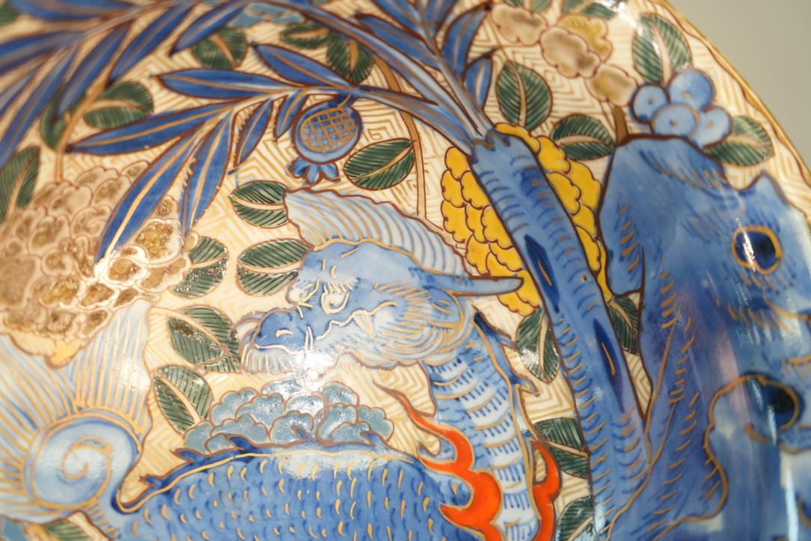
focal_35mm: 104
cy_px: 270
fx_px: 2343
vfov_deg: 13.2
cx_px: 406
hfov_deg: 19.6
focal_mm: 104
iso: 1250
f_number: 4
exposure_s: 1/125
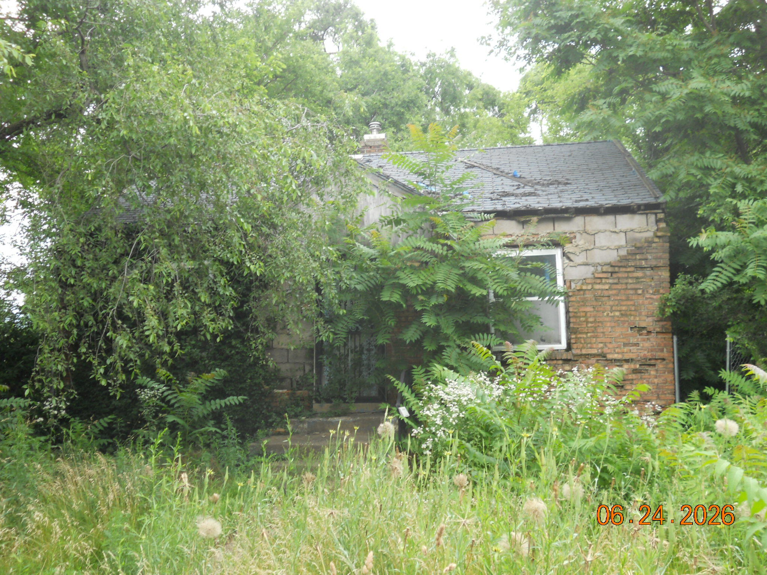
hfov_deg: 49.0
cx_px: 384
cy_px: 288
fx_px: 842
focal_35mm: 38
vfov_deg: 37.7
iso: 80
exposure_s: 1/50
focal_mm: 6.9
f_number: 3.9
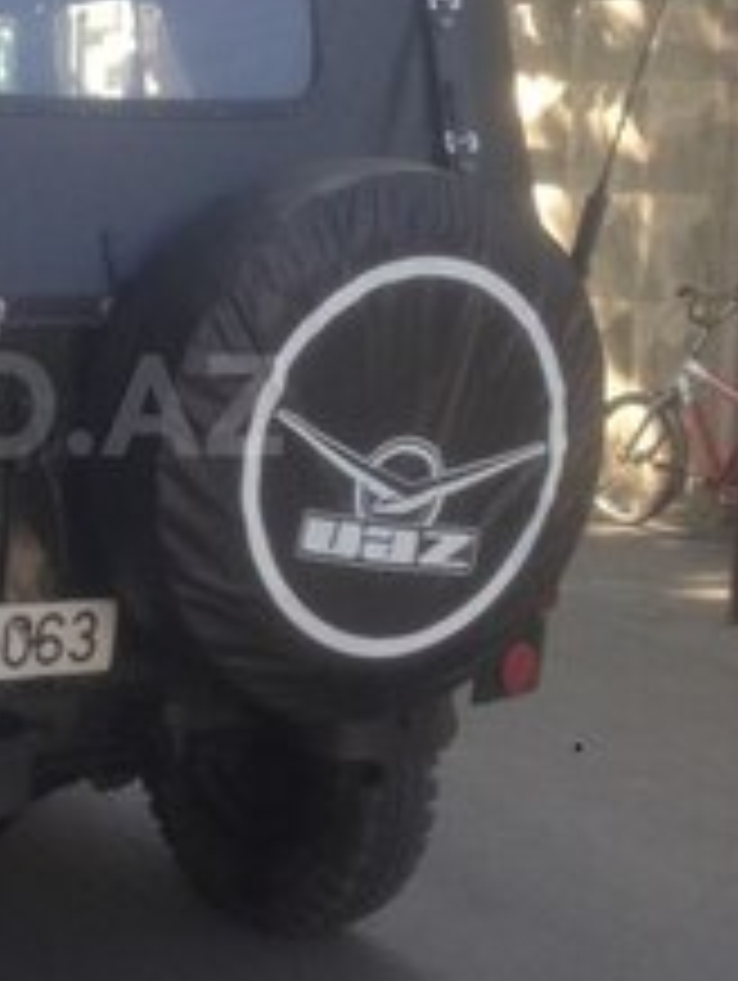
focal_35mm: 75
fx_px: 2128
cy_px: 405
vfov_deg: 25.9
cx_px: -63
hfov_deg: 18.9
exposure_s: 1/160
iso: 50
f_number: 2.4
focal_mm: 4.12
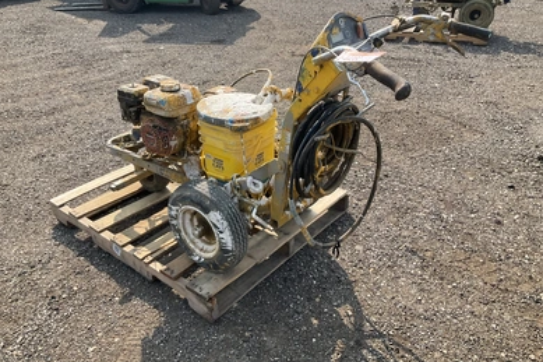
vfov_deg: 42.2
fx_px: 467
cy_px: 157
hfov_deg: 60.3
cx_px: 268
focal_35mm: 31
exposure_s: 1/829
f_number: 1.8
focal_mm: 3
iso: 25
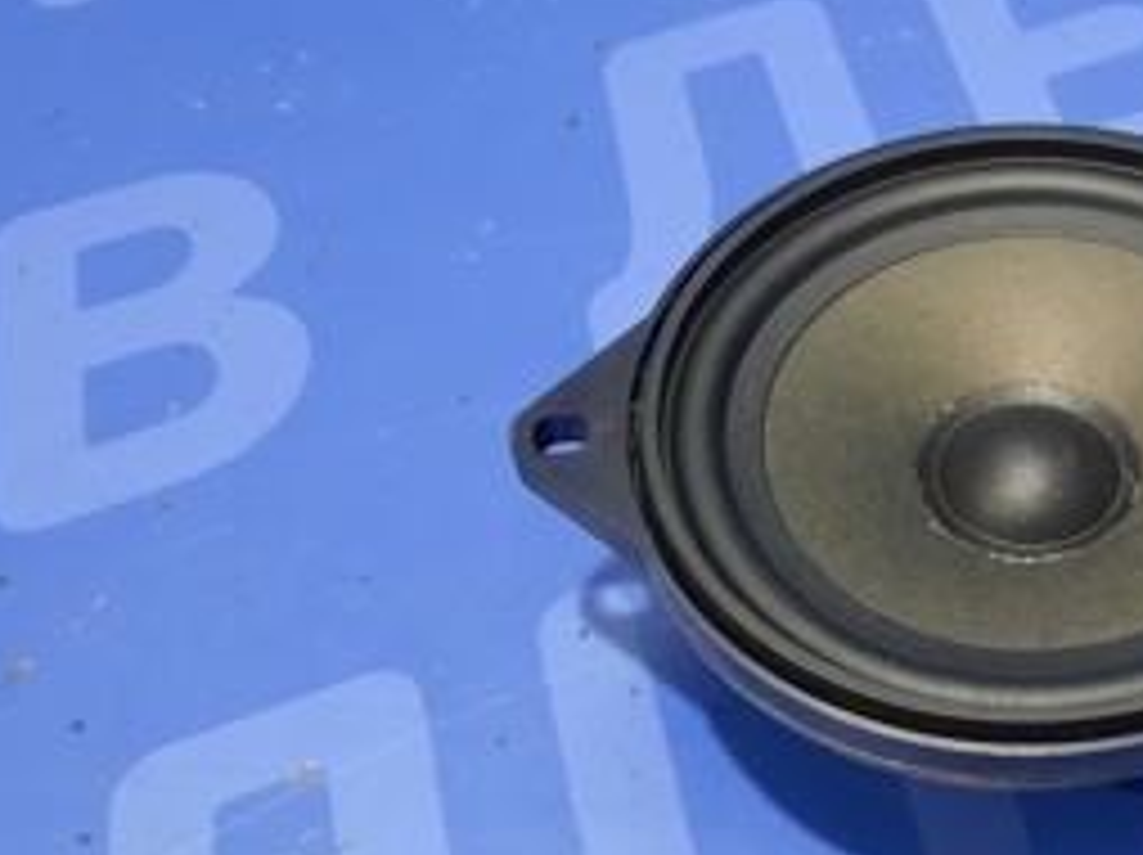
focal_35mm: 63
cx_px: 1062
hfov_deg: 29.3
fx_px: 2078
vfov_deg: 23.2
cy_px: 468
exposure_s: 1/33
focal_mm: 4.6
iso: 400
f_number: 2
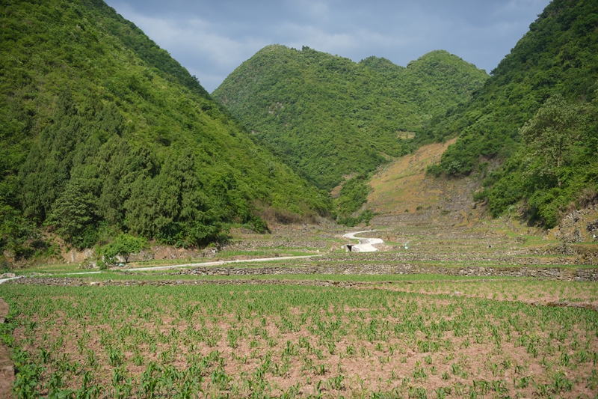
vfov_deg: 33.4
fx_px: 664
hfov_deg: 48.5
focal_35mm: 40
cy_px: 200
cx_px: 299
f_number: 3.5
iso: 50
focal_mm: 40
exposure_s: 1/640
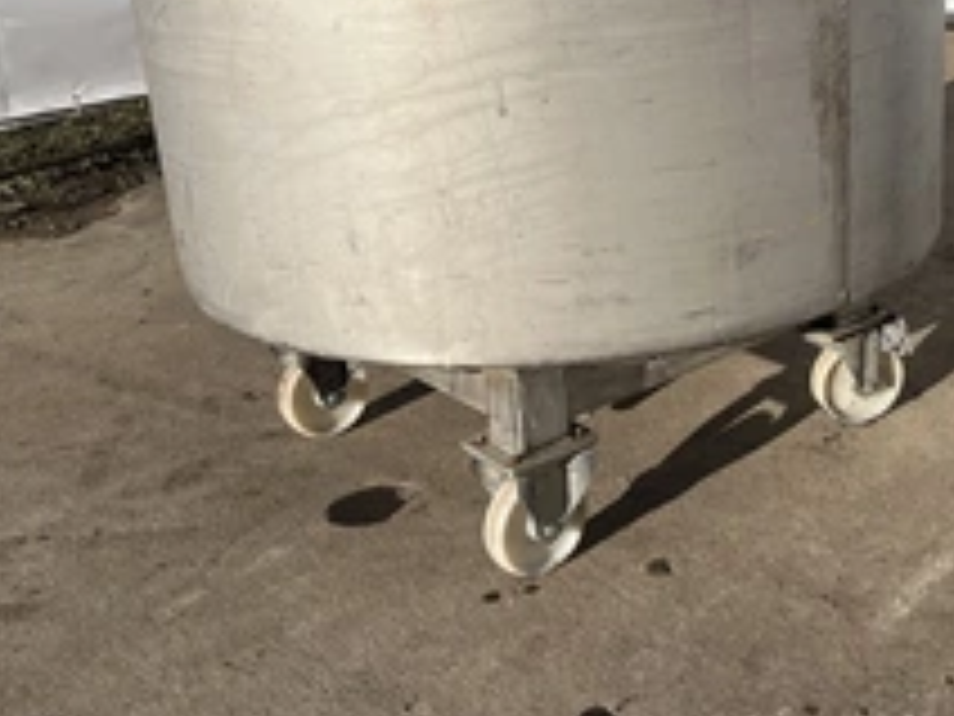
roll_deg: +2.1
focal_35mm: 49
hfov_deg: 38.5
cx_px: 634
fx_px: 1350
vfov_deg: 29.4
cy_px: 216
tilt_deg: -15.4
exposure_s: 1/5076
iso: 50
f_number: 1.6
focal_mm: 5.1
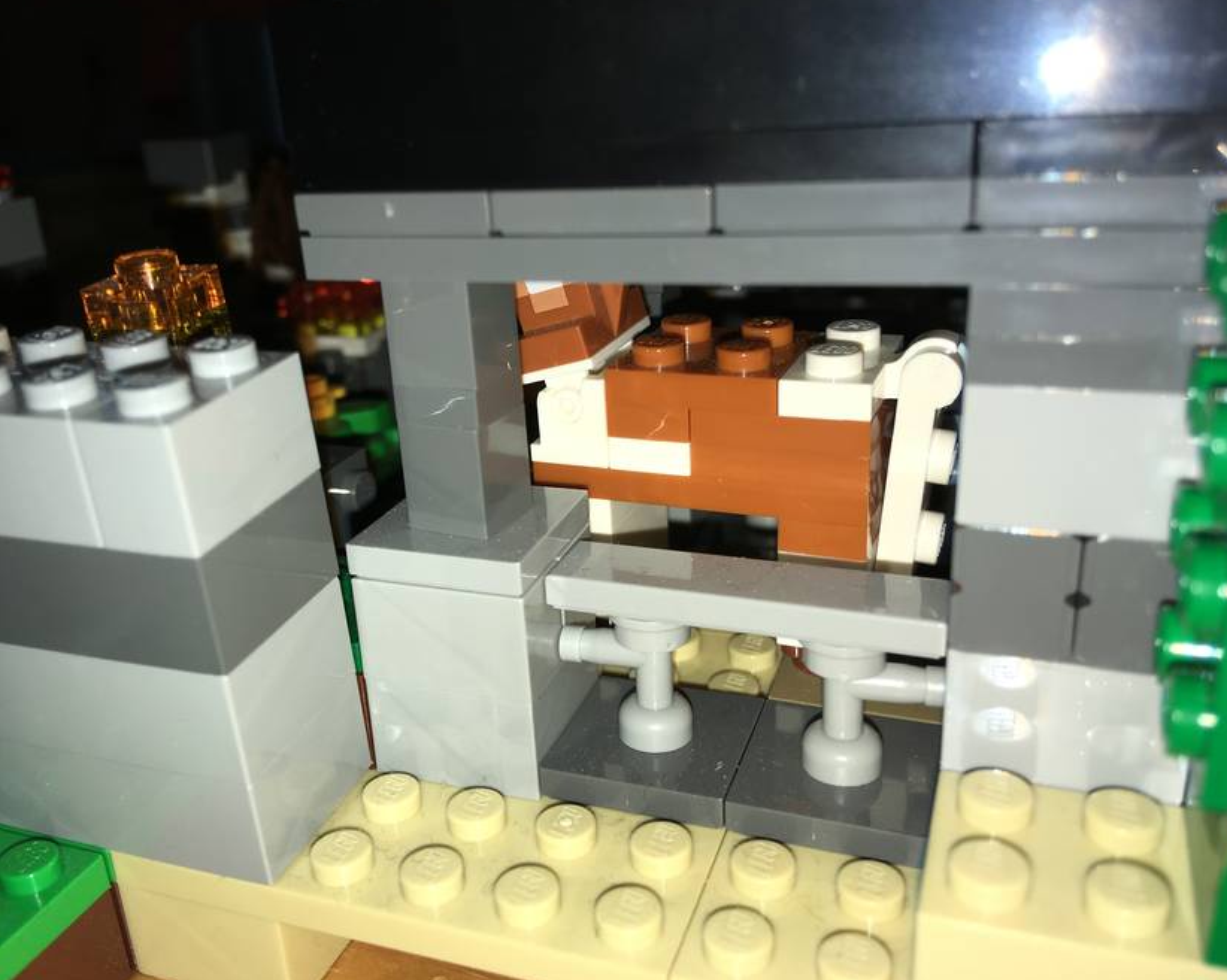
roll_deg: +2.8
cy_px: 487
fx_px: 1125
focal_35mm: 31
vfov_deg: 47.1
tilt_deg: -22.0
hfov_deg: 57.2
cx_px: 575
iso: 25
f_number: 2.2
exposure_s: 1/329
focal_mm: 4.15
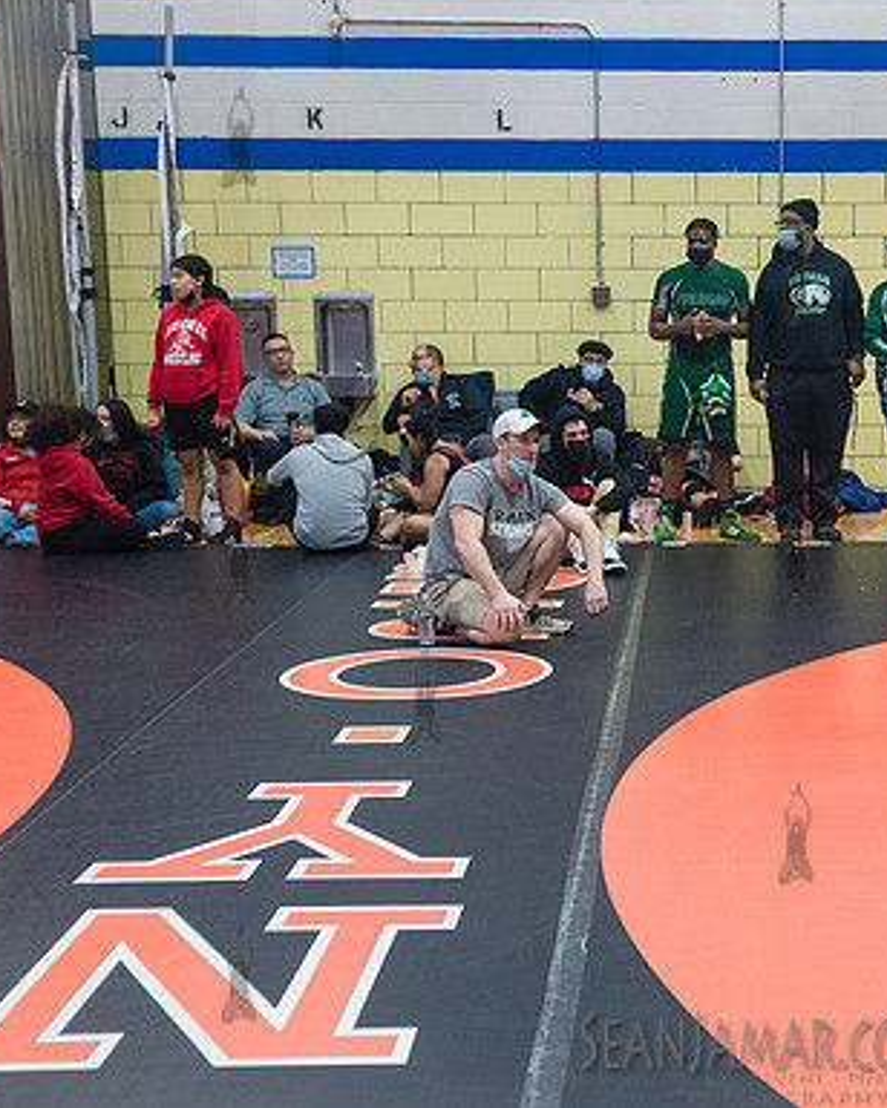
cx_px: 784
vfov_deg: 30.9
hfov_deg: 24.3
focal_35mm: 61
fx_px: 2002
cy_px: 658
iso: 4000
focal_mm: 35
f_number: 3.2
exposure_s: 1/250
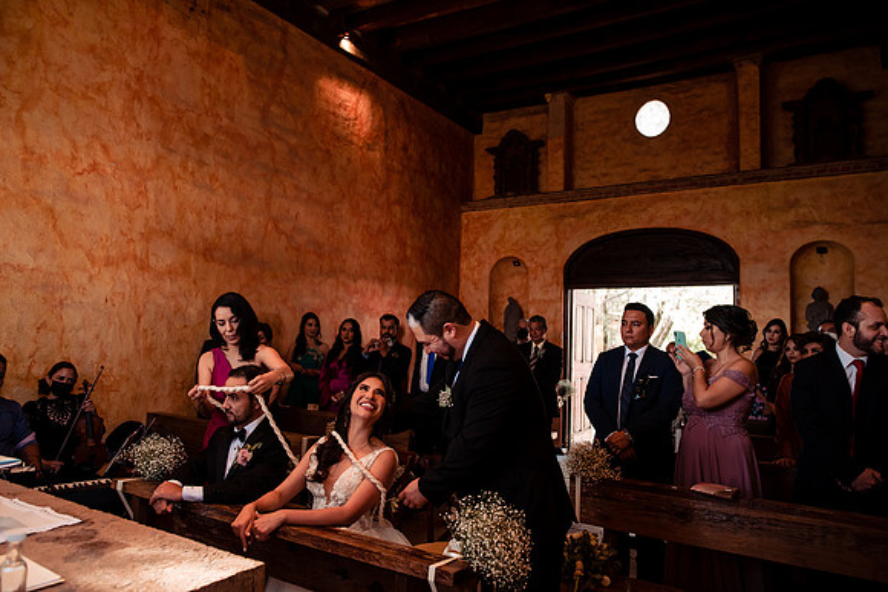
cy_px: 296
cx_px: 444
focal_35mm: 24
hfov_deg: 73.7
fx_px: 592
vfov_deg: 53.2
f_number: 3.5
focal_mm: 24
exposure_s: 1/125
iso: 1250
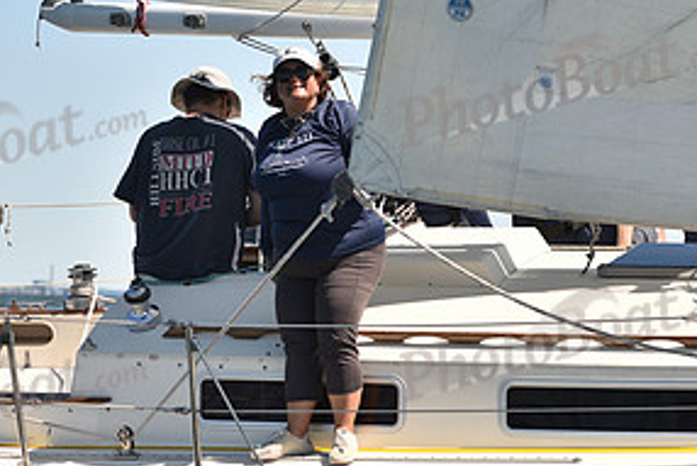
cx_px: 275
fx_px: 3060
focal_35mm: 158
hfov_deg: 13.0
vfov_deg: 8.7
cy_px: 245
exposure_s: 1/1250
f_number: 3.5
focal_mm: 78
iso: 250
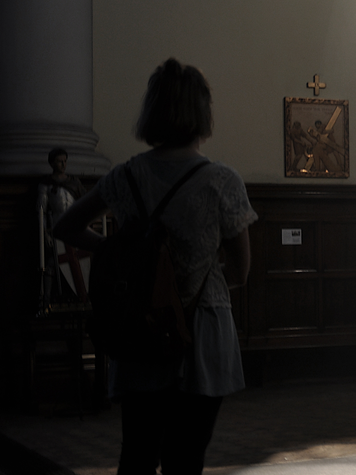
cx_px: 366
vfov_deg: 22.2
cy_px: 169
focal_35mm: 88
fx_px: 1207
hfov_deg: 16.4
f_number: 4
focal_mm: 26
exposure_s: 1/3
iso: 100
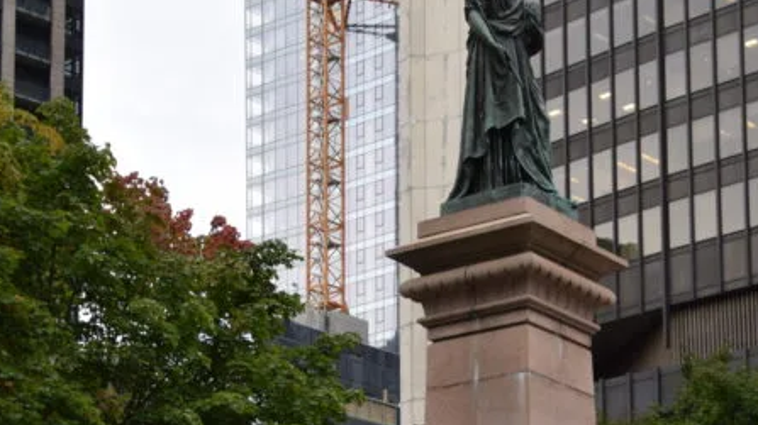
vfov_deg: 12.2
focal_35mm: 97
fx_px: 1953
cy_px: 508
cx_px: 527
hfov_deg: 21.8
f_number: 6.3
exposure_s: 1/160
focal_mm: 27
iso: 400
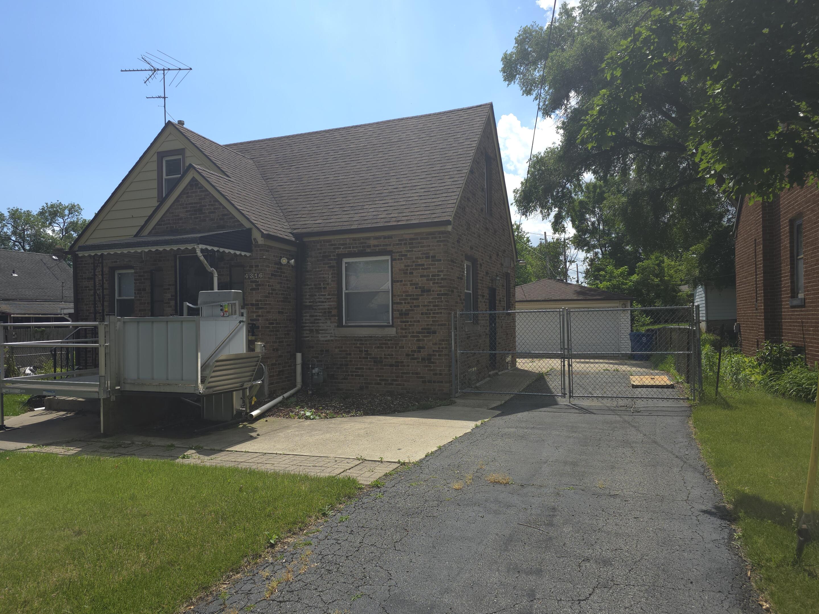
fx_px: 568
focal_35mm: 24
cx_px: 404
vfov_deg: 56.8
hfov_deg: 71.6
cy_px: 318
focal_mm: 6.3
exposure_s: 1/564
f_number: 1.7
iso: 12
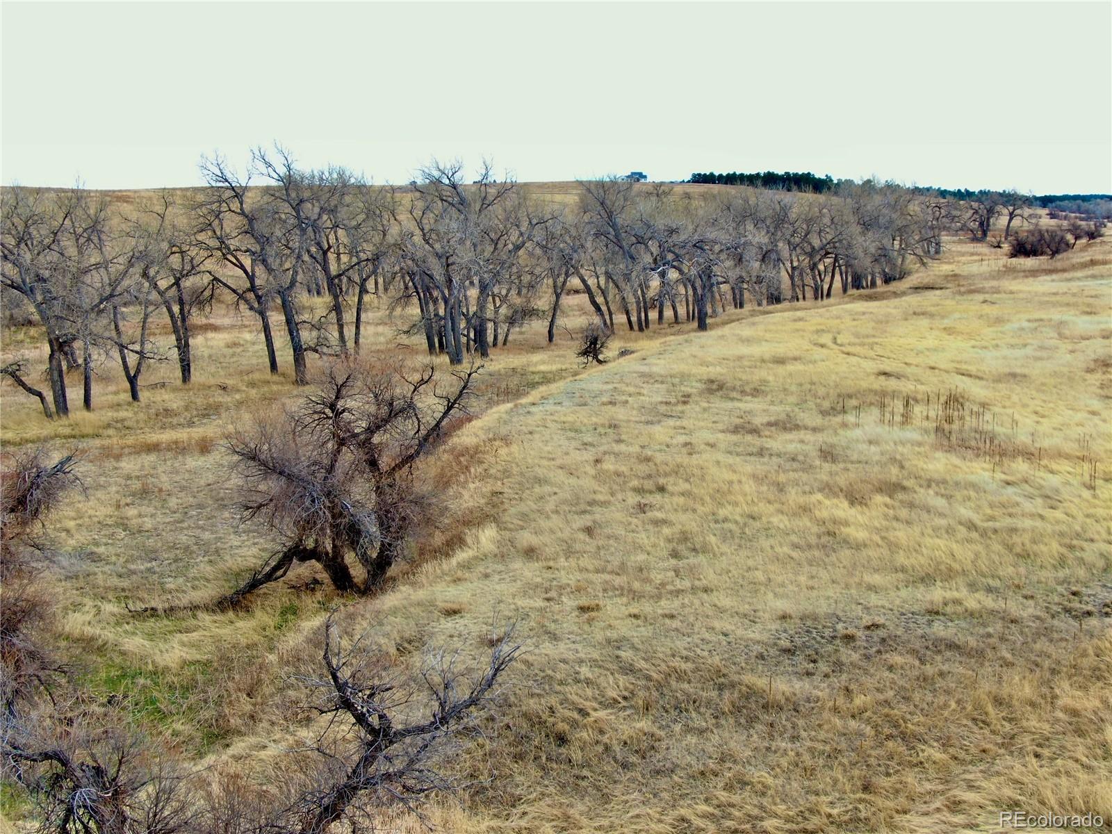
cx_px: 556
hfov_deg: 42.1
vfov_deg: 32.2
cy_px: 417
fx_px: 1446
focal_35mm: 45
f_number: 3.7
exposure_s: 1/120
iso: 100
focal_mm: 7.88
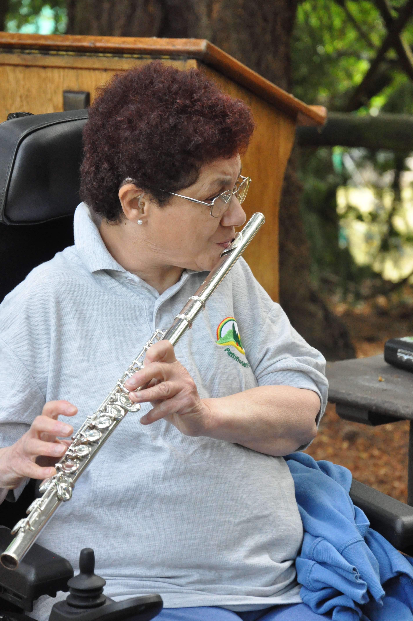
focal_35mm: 158
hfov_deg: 8.7
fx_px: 2717
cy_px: 310
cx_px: 206
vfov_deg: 13.1
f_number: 8
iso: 2500
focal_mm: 105
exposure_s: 1/250
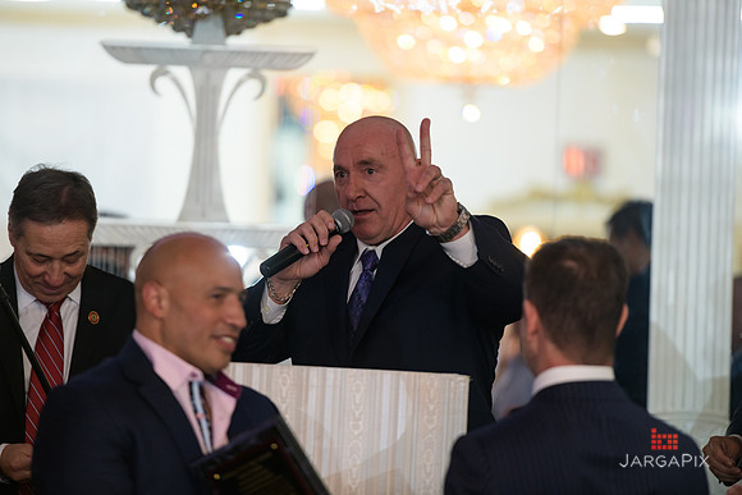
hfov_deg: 10.3
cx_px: 371
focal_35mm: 200
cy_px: 248
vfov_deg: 6.9
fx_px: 4123
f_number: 3.2
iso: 1000
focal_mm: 200
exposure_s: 1/125
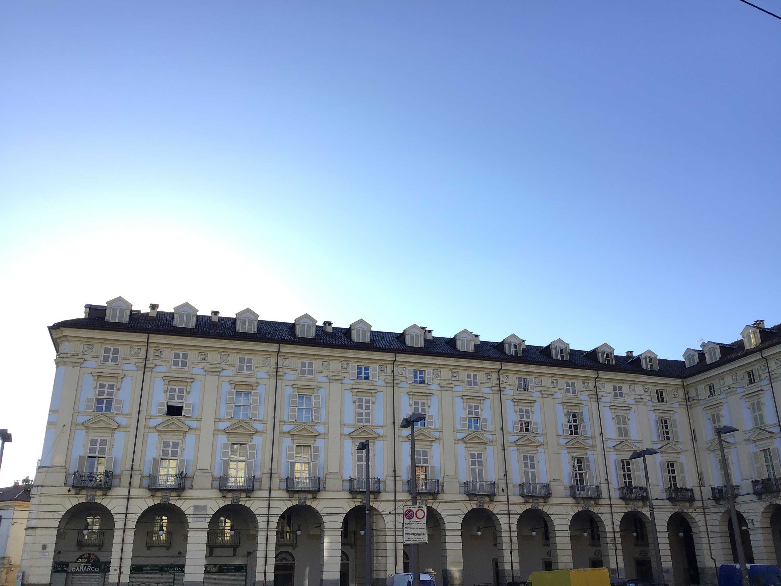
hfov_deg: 58.4
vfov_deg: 45.4
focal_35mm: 31
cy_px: 293
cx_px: 390
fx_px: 699
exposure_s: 1/721
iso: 25
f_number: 2.4
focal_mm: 3.3
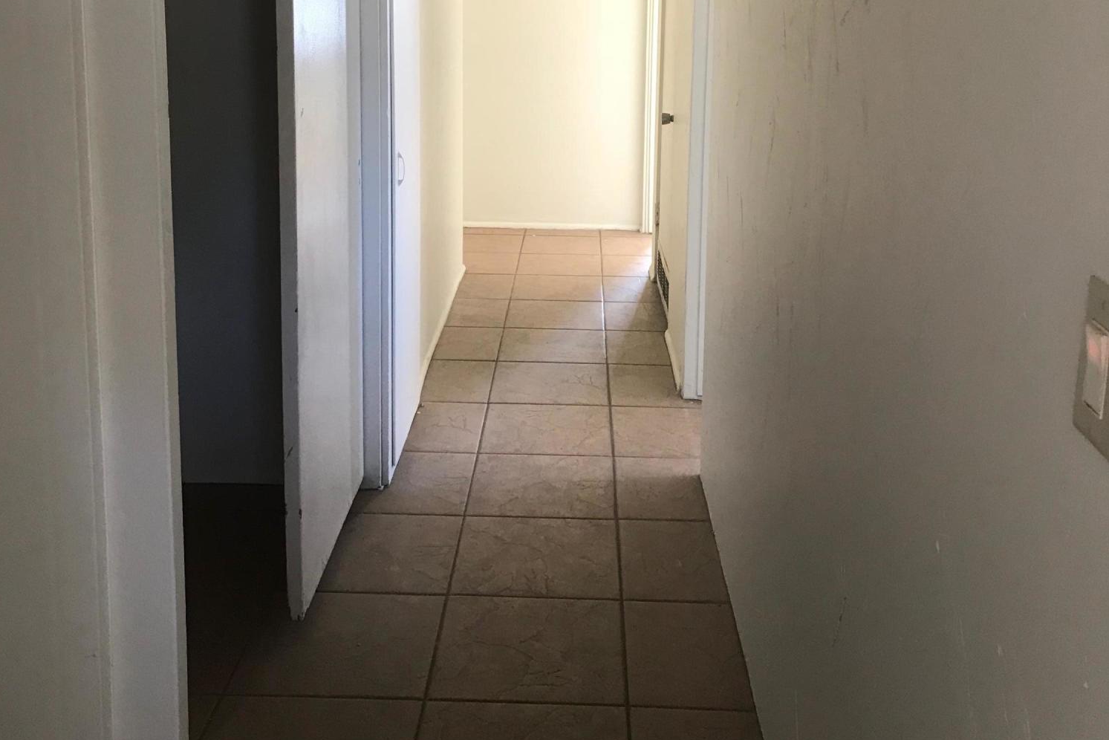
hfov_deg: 49.5
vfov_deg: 33.2
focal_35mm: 39
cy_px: 149
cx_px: 553
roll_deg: -0.9
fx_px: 1202
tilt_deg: -8.3
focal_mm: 3.99
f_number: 1.8
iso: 40
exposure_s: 1/20
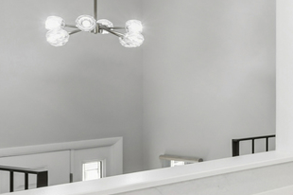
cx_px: 568
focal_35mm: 68
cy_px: 82
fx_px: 553
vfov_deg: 20.0
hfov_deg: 19.3
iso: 400
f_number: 8
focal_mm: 13
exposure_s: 1/6
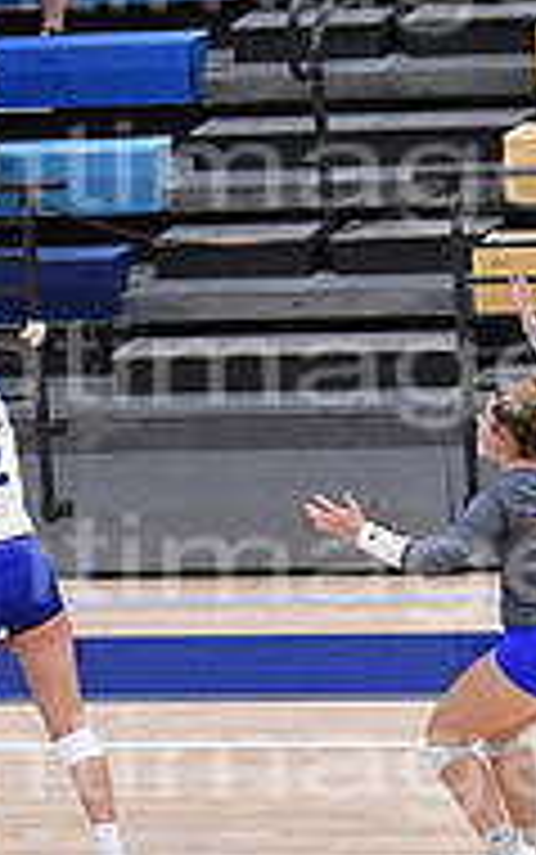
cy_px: 668
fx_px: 7631
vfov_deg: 6.4
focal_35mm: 327
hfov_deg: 4.0
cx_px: 50
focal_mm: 70
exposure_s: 1/1000
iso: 6400
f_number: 3.2
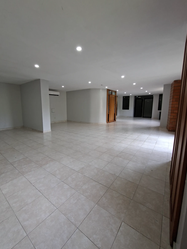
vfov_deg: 102.1
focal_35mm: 14
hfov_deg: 85.6
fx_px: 101
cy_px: 122
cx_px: 90
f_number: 2.2
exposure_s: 1/40
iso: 100
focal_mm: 1.74
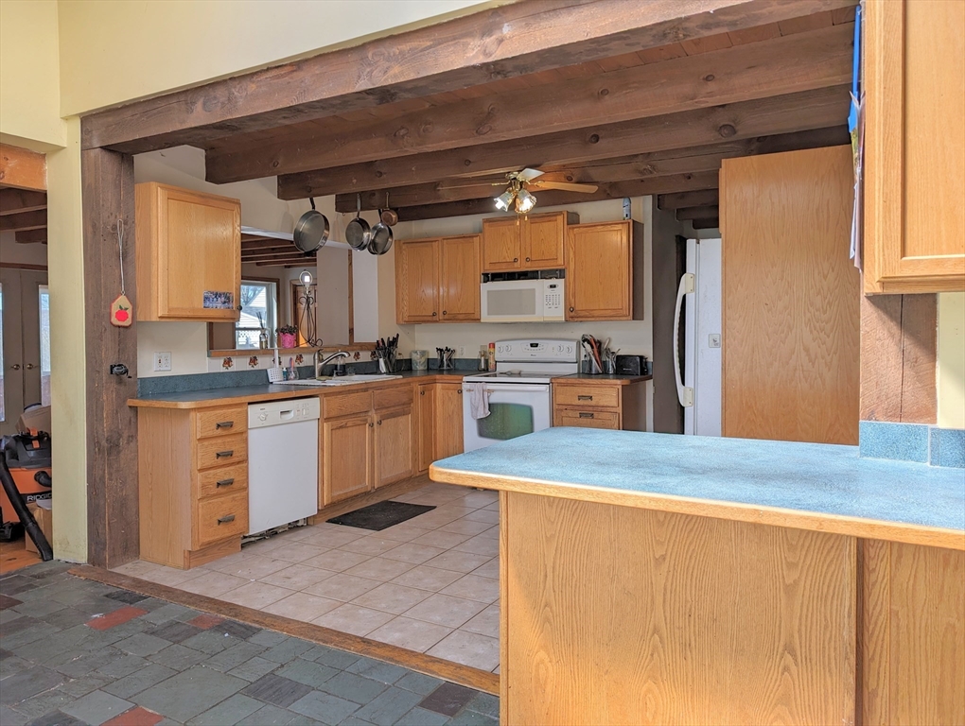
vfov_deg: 56.9
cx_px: 482
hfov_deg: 71.5
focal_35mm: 24
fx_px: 670
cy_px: 363
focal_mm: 6.9
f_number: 1.68
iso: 20
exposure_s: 1/181
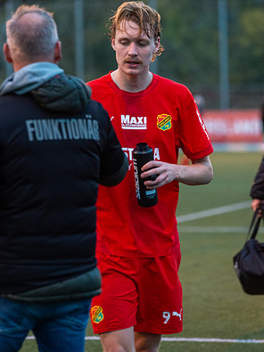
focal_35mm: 219
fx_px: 2228
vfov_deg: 9.0
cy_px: 153
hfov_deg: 6.8
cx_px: 132
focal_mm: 200
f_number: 5
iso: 8000
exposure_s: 1/400
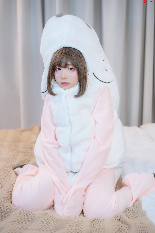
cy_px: 116
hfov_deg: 24.6
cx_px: 78
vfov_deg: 36.2
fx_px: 355
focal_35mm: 55
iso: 200
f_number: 3.2
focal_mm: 55
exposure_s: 1/60
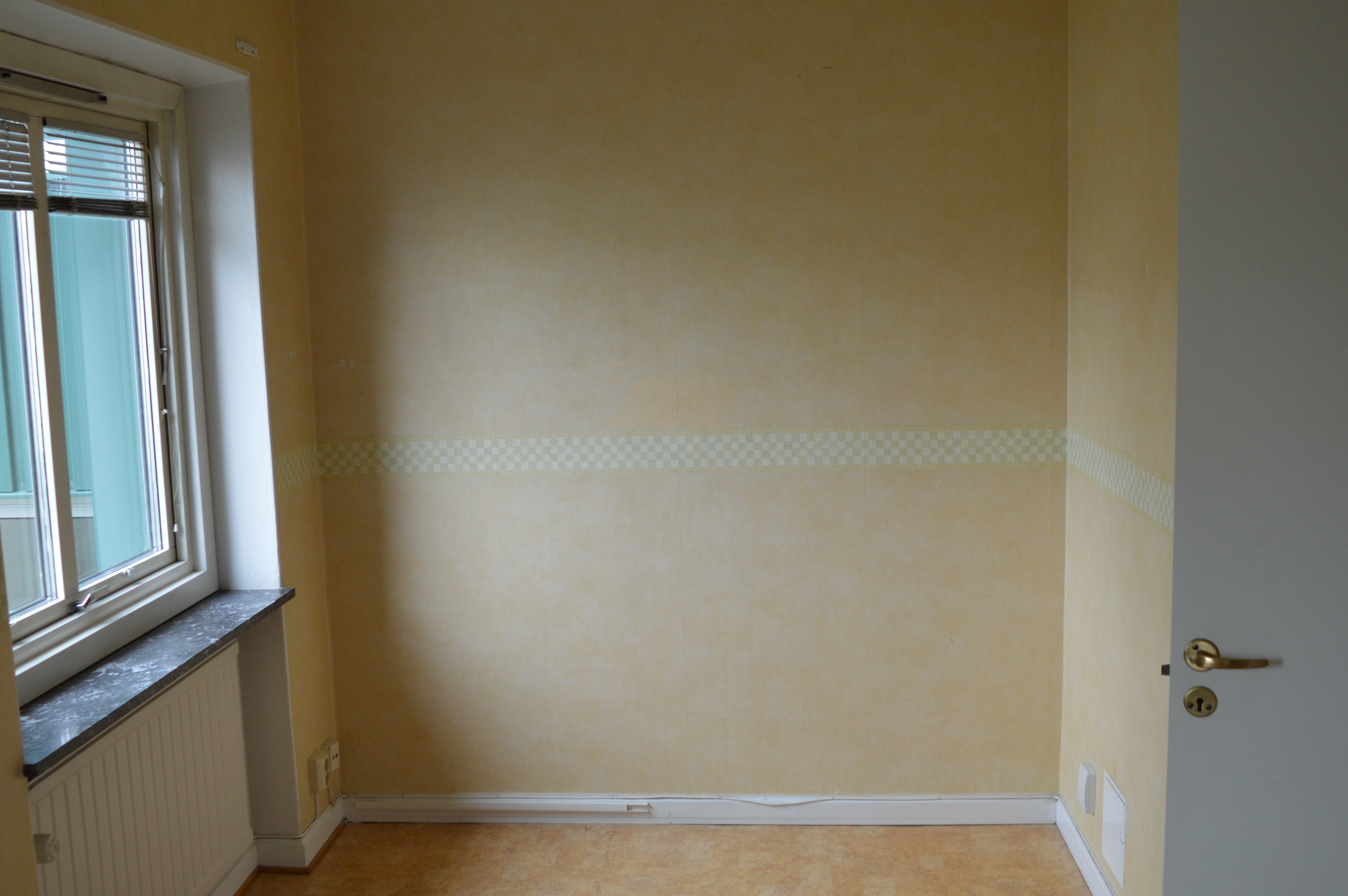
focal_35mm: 36
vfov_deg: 36.8
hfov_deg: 53.2
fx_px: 1347
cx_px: 662
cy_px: 469
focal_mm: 18
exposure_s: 1/80
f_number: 4.5
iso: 400
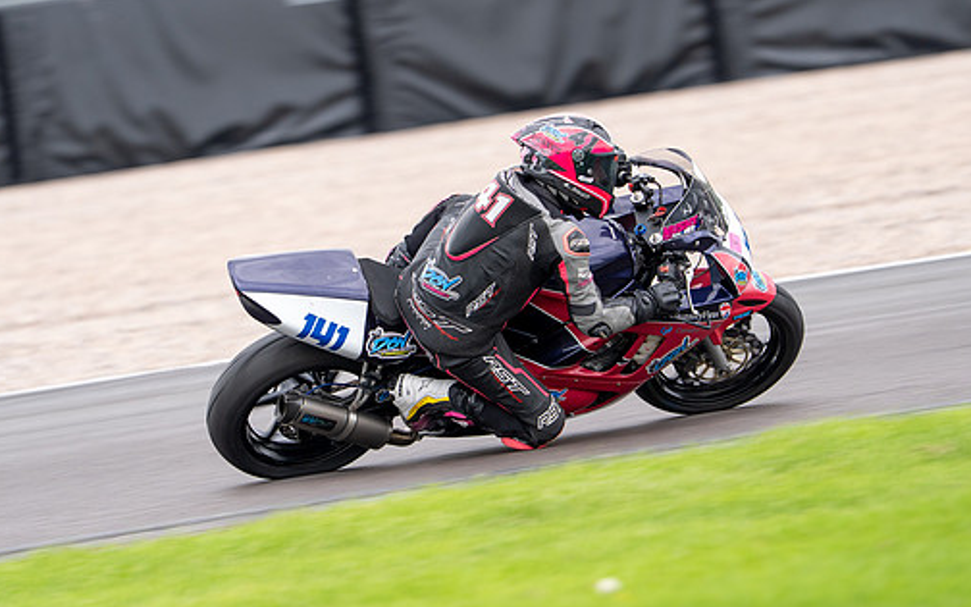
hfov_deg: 3.6
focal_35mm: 585
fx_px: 15481
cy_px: 256
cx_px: 438
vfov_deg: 2.2
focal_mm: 400
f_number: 4.5
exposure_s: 1/400
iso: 400
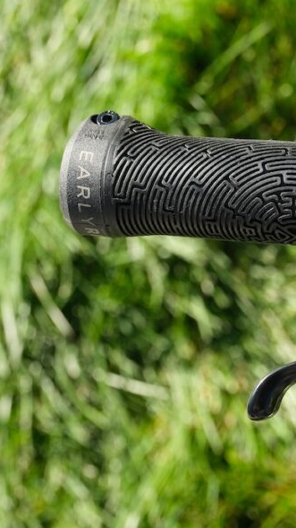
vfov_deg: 25.9
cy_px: 252
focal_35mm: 82
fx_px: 1145
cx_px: 339
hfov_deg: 14.3
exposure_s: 1/210
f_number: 5
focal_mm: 30
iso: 125
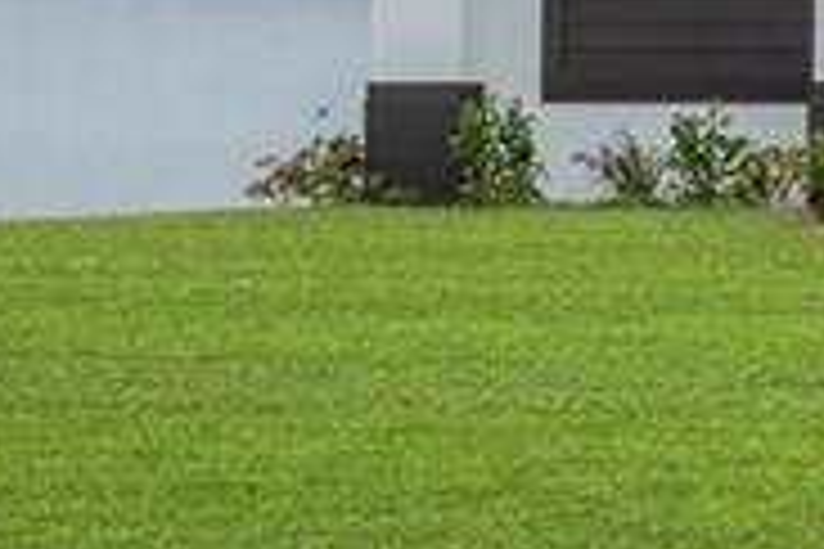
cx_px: 1738
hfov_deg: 11.0
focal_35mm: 168
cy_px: 45
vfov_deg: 8.1
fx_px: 3845
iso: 100
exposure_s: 1/250
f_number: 8
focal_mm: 20
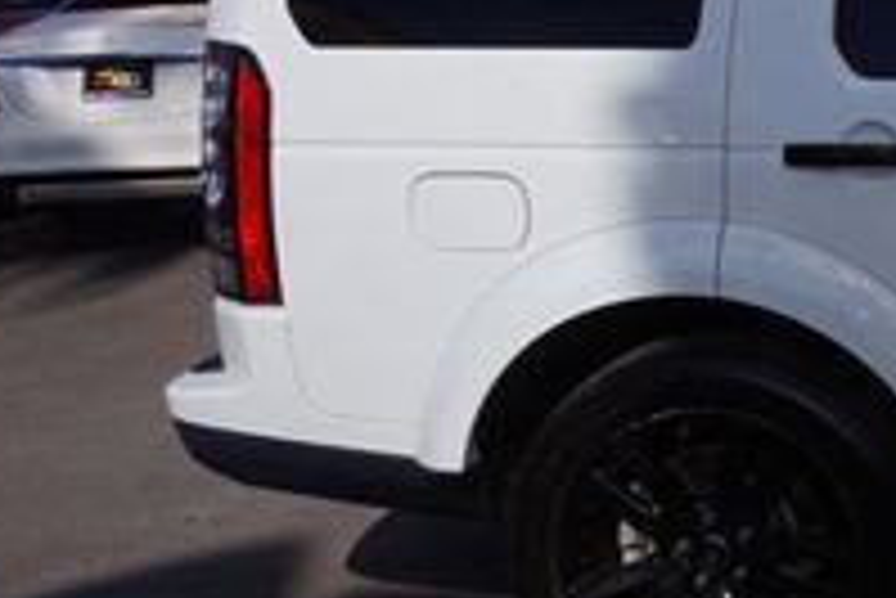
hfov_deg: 21.6
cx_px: 1373
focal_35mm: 77
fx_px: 1918
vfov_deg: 17.6
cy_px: 148
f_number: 14
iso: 100
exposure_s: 1/250
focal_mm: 16
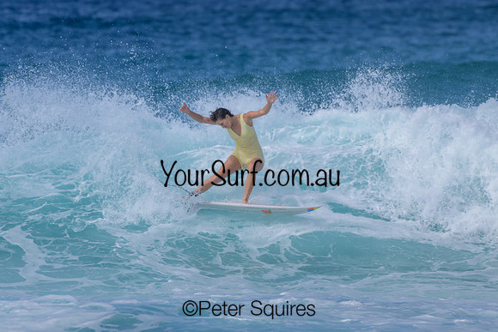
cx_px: 249
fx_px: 13836
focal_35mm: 1000
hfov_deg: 2.1
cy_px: 166
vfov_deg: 1.4
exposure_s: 1/2000
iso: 640
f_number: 11
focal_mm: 1000
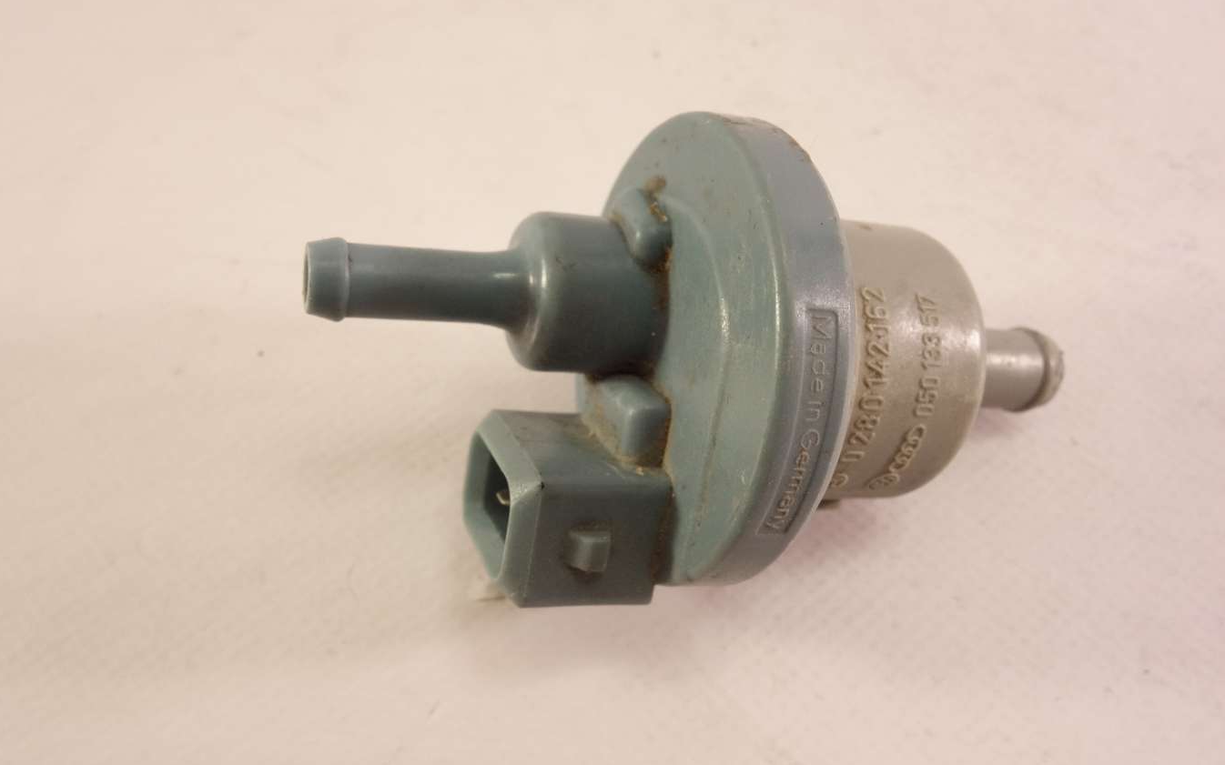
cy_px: 397
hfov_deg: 64.6
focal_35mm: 29
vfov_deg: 43.1
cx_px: 603
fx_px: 968
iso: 1000
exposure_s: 1/30
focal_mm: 10.4
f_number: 9
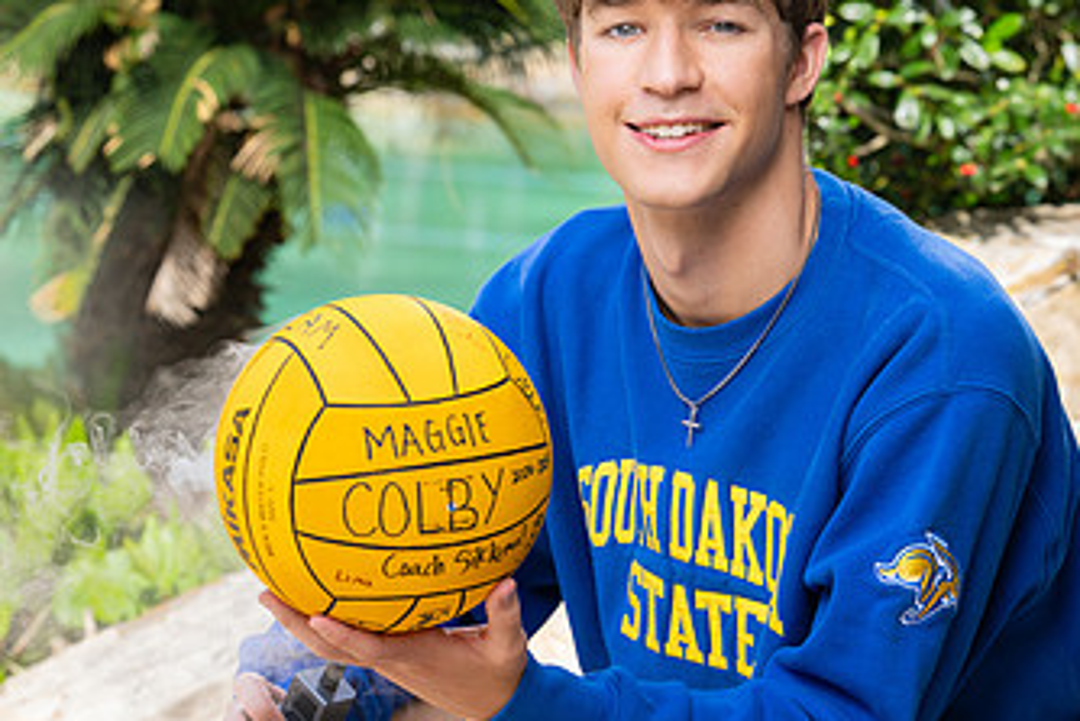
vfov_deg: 10.0
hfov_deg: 15.0
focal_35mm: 137
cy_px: 289
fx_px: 4112
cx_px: 627
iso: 100
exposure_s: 1/200
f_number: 4.5
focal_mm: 79
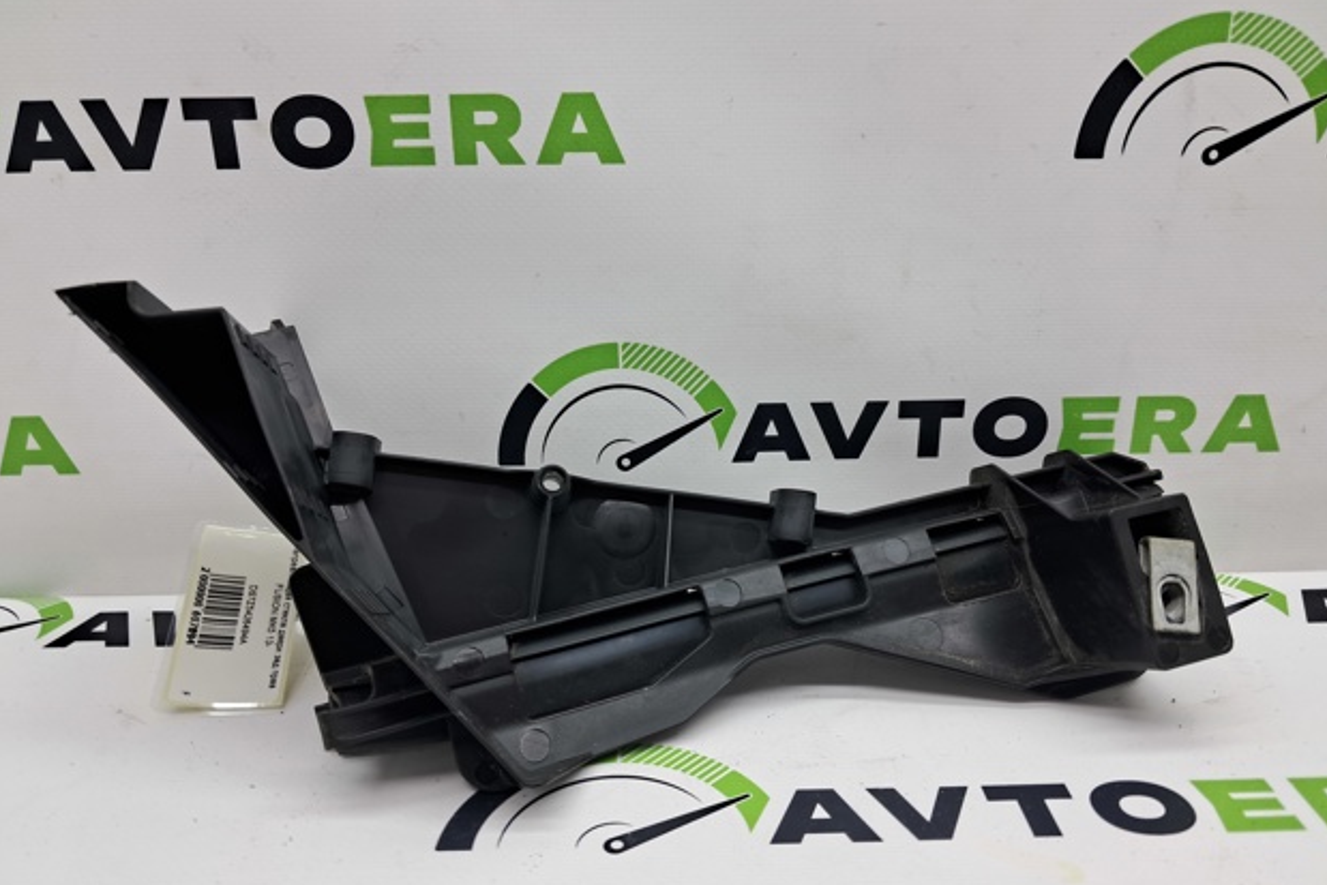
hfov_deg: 63.6
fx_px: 1069
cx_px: 682
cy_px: 483
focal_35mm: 29
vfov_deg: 44.9
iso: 50
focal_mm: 4
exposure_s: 1/50
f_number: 1.8
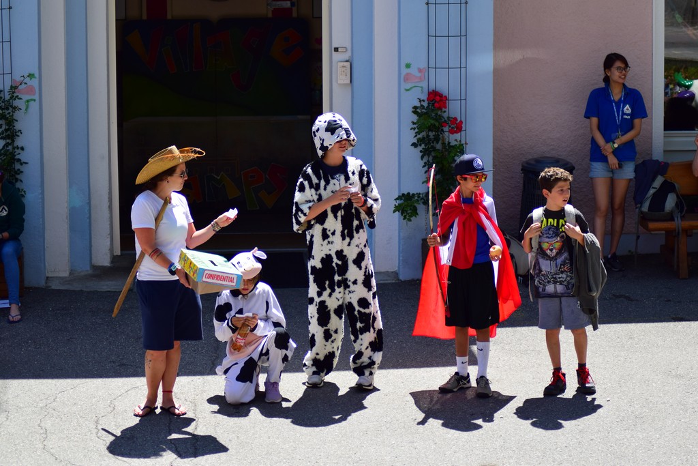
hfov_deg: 19.5
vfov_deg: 13.0
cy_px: 233
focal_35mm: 105
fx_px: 2036
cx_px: 349
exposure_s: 1/1250
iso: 280
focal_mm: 70
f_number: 4
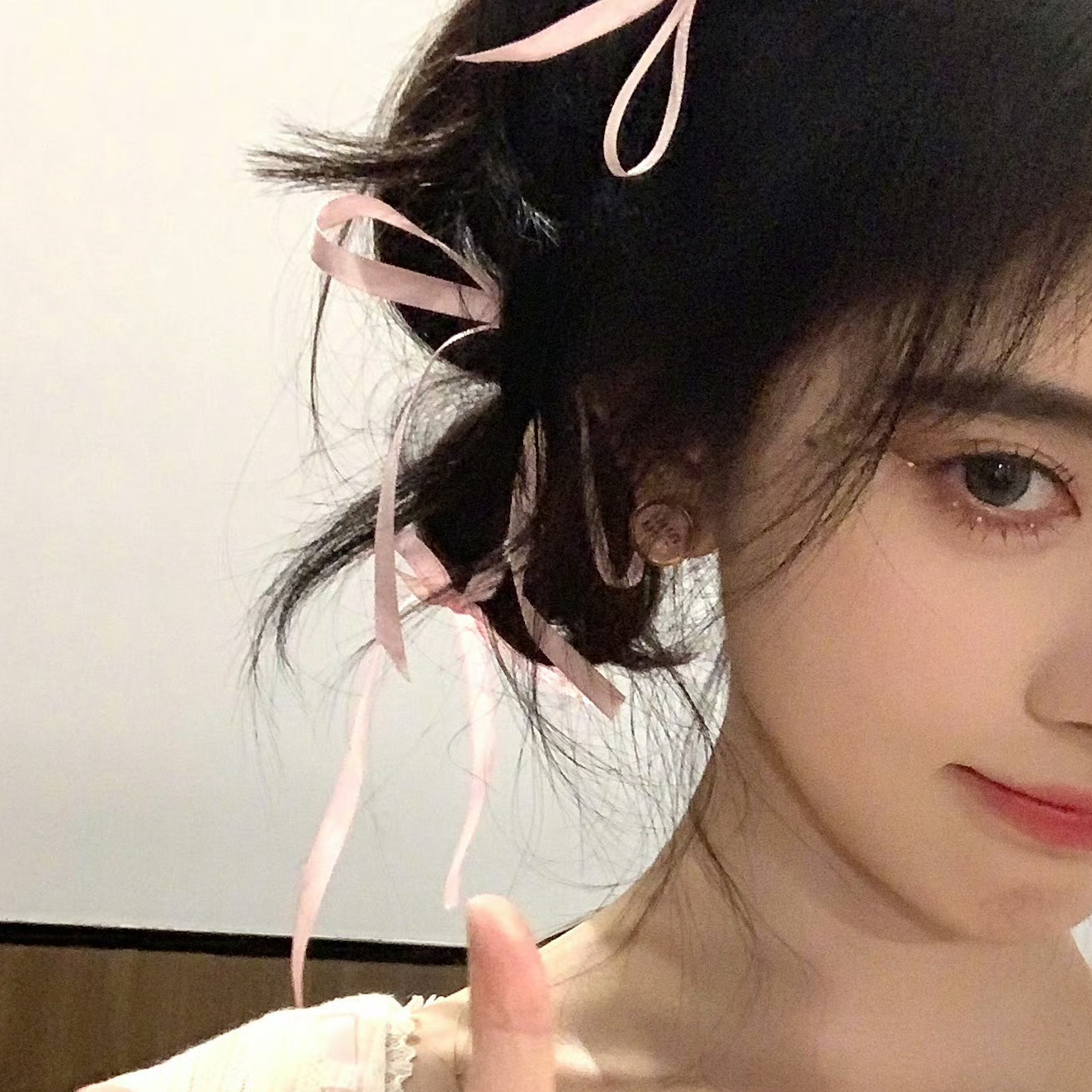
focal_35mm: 66
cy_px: 792
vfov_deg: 25.8
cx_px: 880
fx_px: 2356
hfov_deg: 25.6
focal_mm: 2.87
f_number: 2.2
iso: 400
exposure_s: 1/30
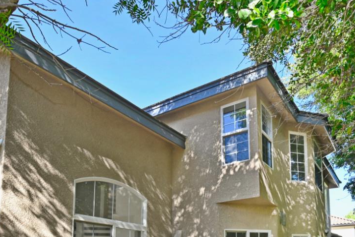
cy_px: 239
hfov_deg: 63.0
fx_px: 286
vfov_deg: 39.4
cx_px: 216
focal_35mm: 29
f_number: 5.6
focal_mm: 14
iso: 125
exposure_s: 1/125
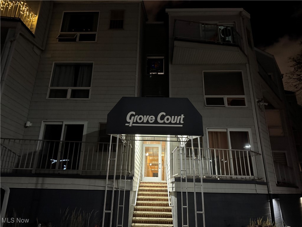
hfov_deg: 71.6
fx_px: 209
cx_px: 151
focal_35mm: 24
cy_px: 114
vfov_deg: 56.8
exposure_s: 1/30
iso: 1250
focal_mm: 6.76
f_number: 1.78
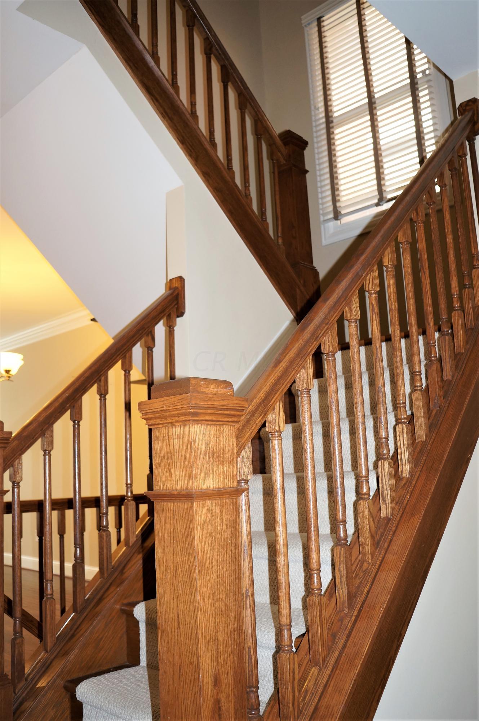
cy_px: 360
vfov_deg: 62.0
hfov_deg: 43.5
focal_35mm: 30
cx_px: 240
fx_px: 600
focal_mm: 20
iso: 400
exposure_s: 1/60
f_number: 4
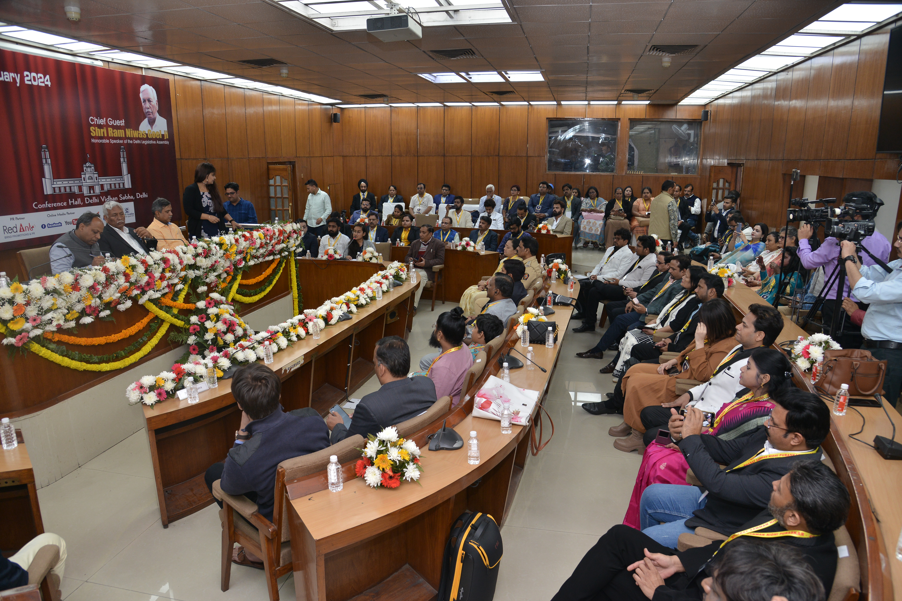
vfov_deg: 53.1
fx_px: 601
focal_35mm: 24
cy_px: 300
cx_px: 451
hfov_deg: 73.7
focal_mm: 24
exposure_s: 1/125
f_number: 4
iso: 500
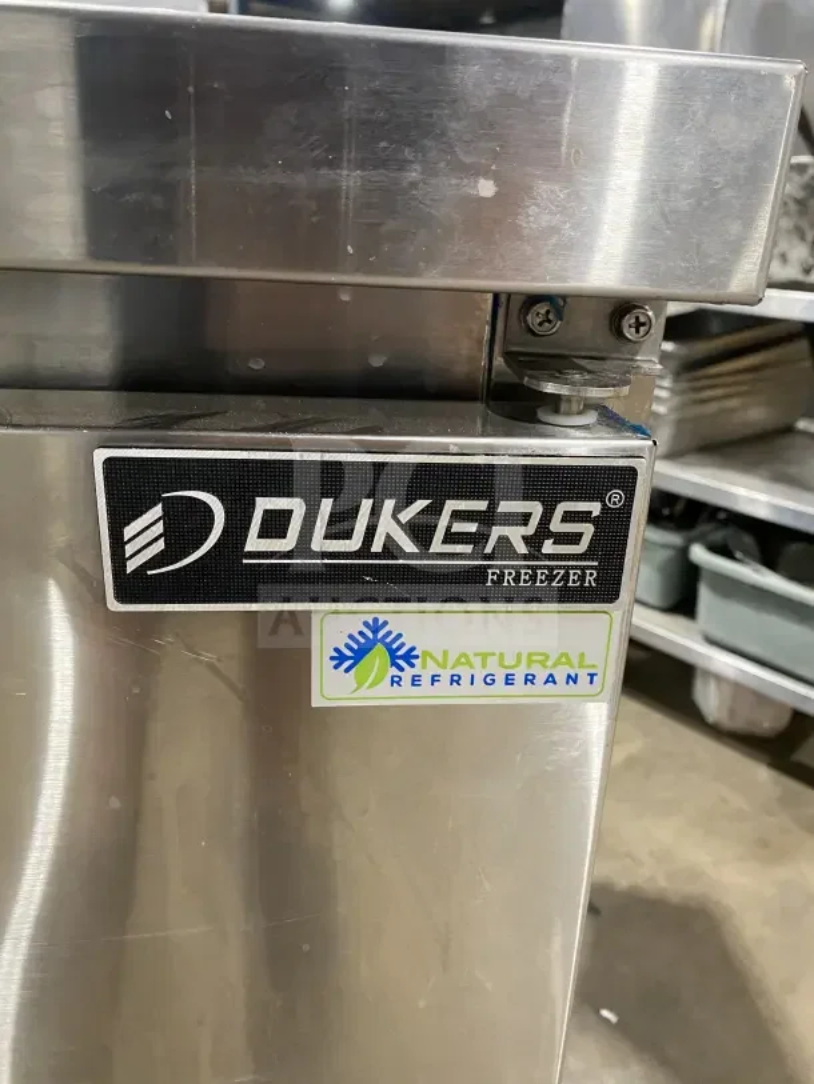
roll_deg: -3.1
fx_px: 815
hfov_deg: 53.1
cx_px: 407
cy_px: 542
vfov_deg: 67.3
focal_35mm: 26
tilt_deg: -20.3
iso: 500
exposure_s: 1/55
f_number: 1.8
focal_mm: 4.25
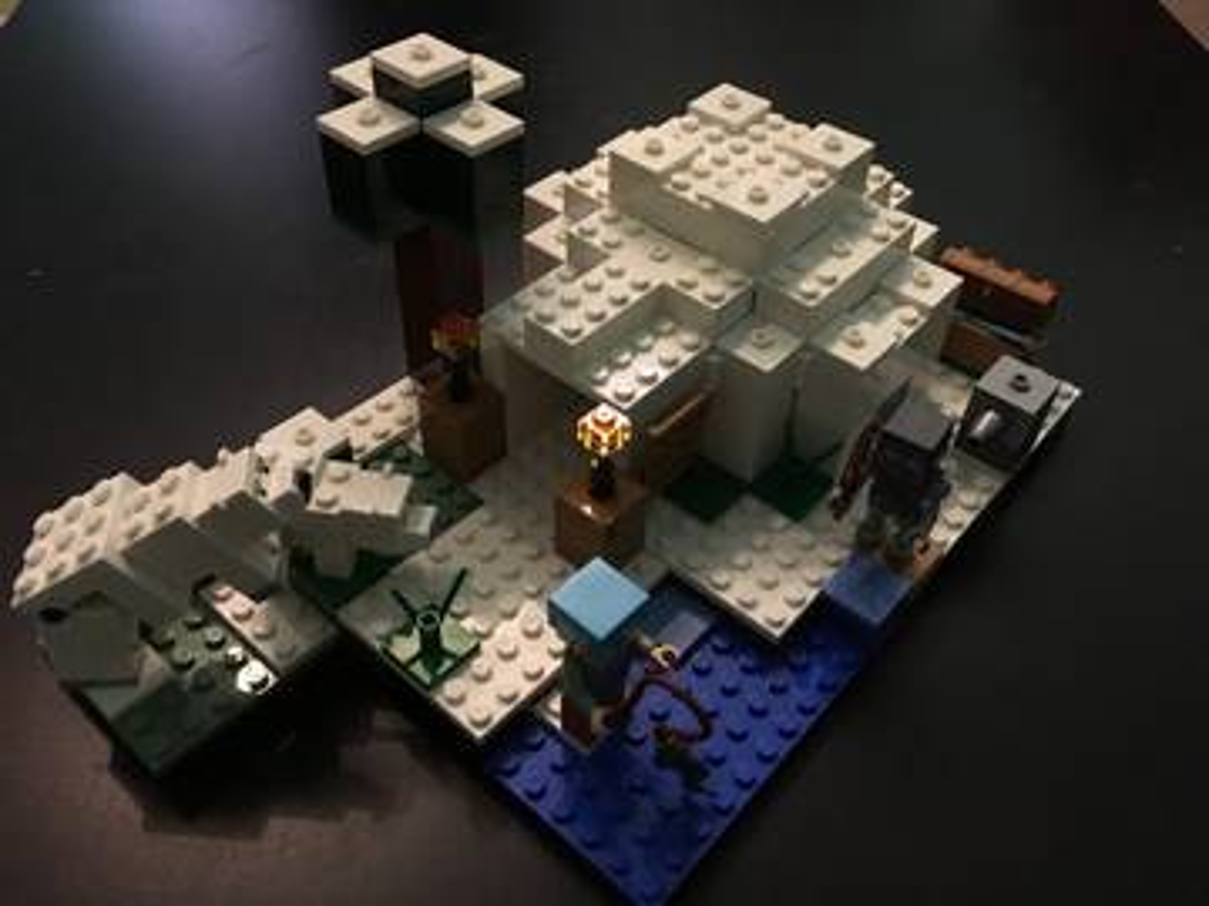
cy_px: 453
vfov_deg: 48.2
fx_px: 1013
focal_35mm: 29
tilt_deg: -45.7
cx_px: 604
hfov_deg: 61.7
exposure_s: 1/17
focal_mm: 4.15
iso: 320
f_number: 2.2
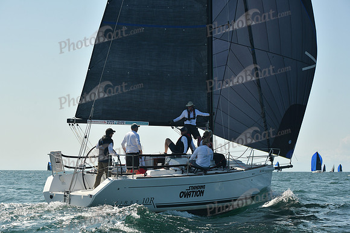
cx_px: 175
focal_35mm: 70
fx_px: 681
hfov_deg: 28.8
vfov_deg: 19.5
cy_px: 116
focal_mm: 70
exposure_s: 1/640
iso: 320
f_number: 8
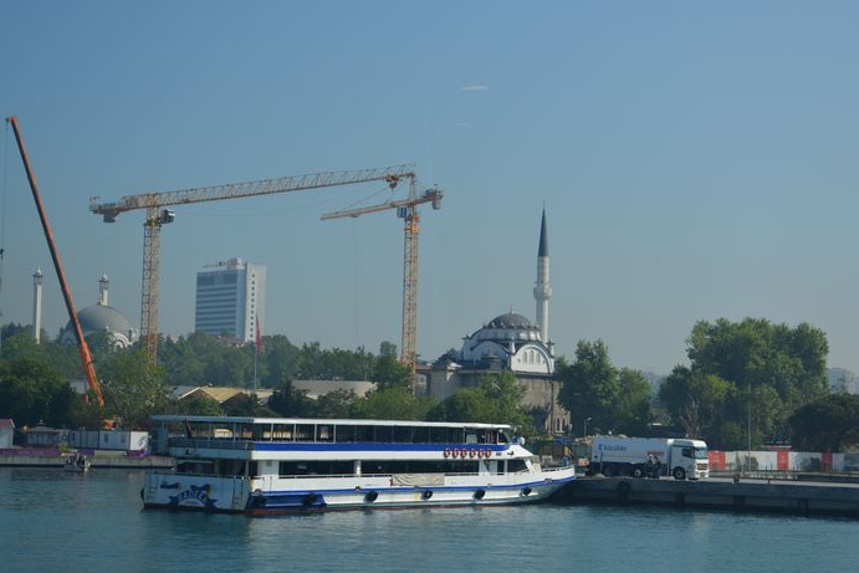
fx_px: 1993
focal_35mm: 84
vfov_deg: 16.4
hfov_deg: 24.3
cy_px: 287
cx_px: 431
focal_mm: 55
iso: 160
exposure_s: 1/250
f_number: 8
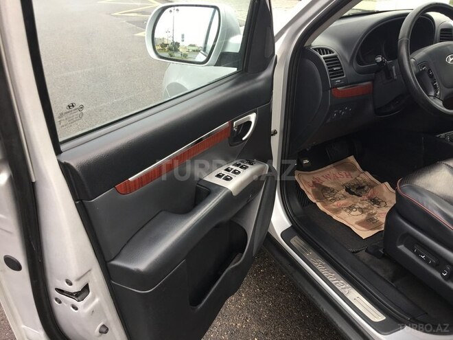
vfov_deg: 48.2
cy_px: 170
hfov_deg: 61.7
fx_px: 380
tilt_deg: -29.7
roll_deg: +0.0
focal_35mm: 29
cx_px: 226
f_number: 2.2
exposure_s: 1/100
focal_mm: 4.15
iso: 32
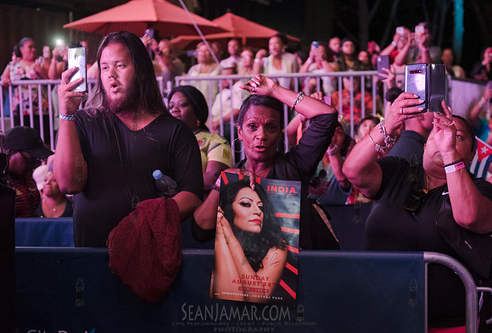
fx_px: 718
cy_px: 180
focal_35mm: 52
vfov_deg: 26.1
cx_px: 269
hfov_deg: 37.8
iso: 5000
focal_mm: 48
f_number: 3.2
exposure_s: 1/125
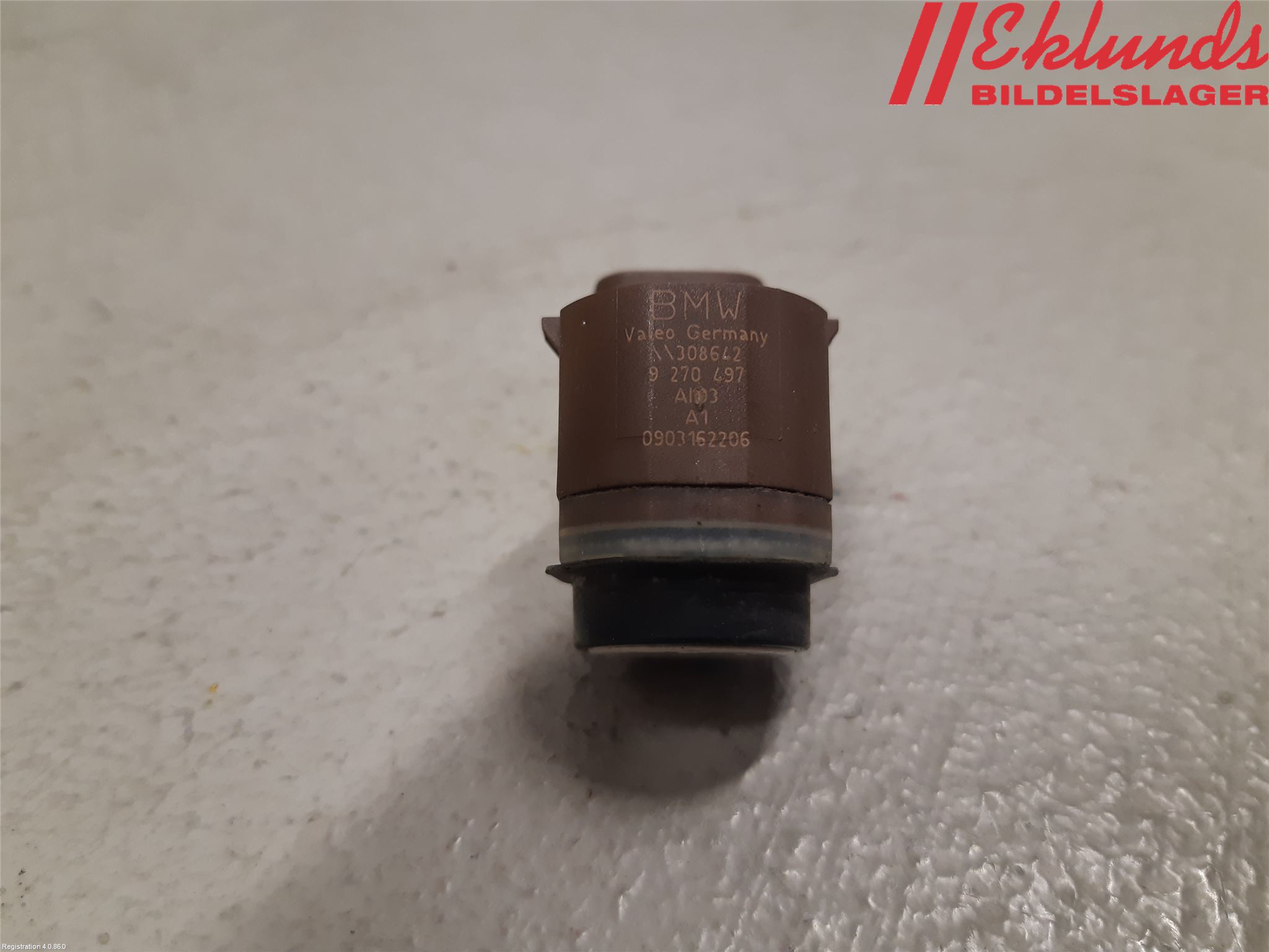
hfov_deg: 67.3
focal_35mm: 26
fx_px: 953
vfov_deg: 53.1
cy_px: 476
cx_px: 634
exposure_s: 1/50
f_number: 1.7
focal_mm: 3.93
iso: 125
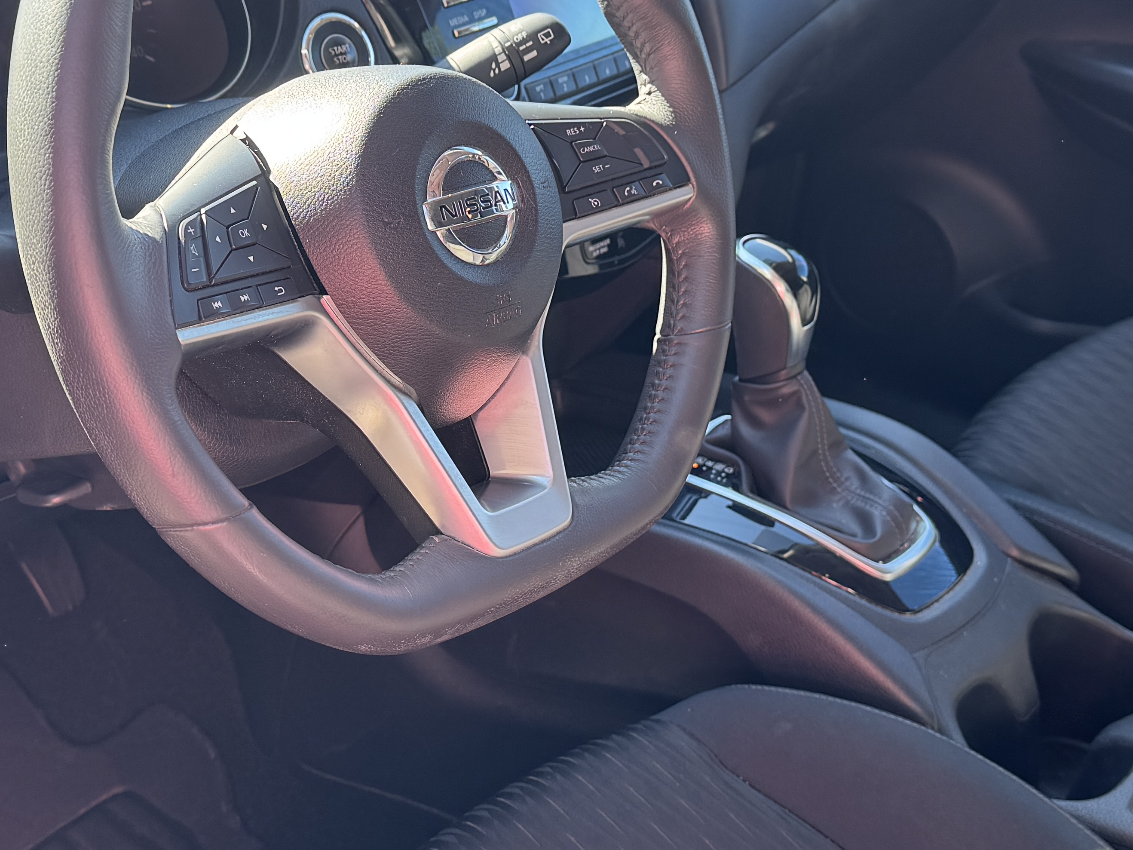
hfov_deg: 36.7
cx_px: 476
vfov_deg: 28.0
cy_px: 376
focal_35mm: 52
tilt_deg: -31.9
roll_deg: -7.0
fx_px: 1702
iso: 80
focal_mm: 6.76
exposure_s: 1/136
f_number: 1.78
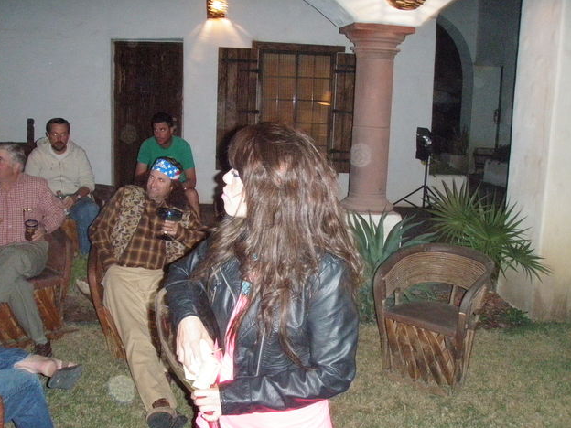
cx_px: 286
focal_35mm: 39
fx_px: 643
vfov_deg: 36.8
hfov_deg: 47.9
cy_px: 219
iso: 800
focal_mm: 6.7
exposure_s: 1/30
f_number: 3.5
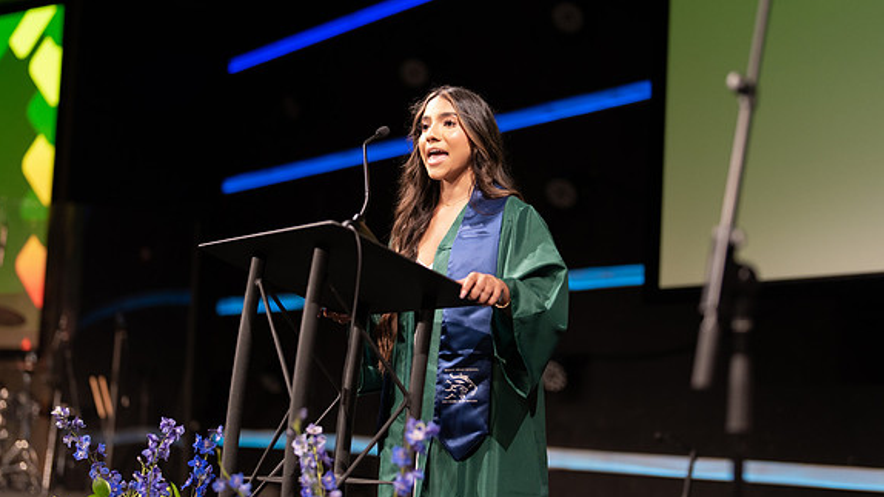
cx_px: 471
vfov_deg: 17.2
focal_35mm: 70
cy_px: 219
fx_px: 1641
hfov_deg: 30.1
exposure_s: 1/320
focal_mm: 50
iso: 1000
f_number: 1.2
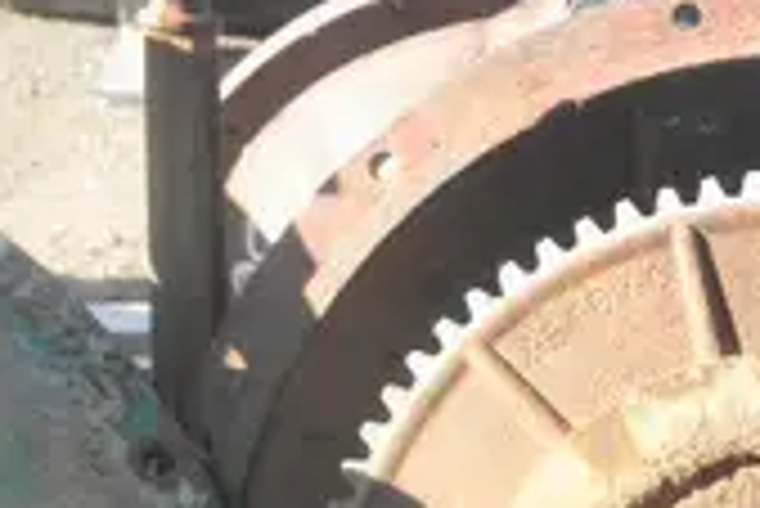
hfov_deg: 27.1
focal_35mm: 69
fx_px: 1458
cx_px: 805
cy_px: 629
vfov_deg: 18.6
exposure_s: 1/160
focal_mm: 5
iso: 64
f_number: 3
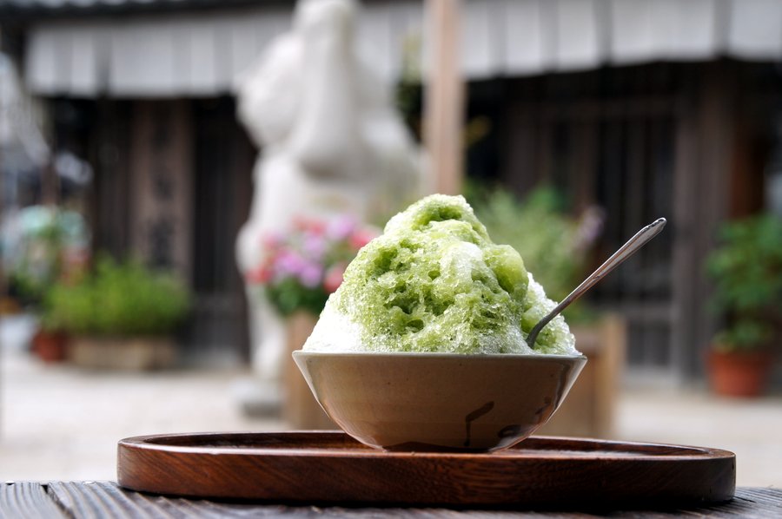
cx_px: 391
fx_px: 2246
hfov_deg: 19.8
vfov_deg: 13.2
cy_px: 260
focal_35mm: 104
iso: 200
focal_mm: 69
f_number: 7.1
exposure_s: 1/250
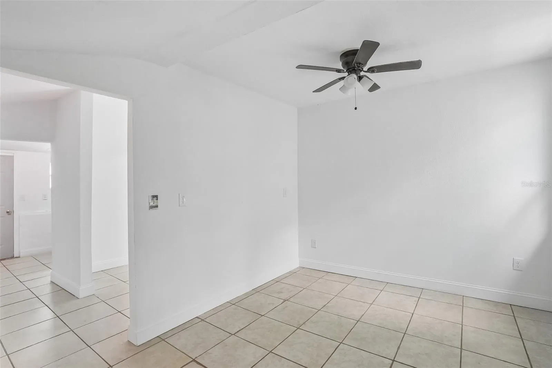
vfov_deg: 77.3
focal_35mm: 15
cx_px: 276
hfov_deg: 100.4
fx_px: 230
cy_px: 184
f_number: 8
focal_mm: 10
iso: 1600
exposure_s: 1/30
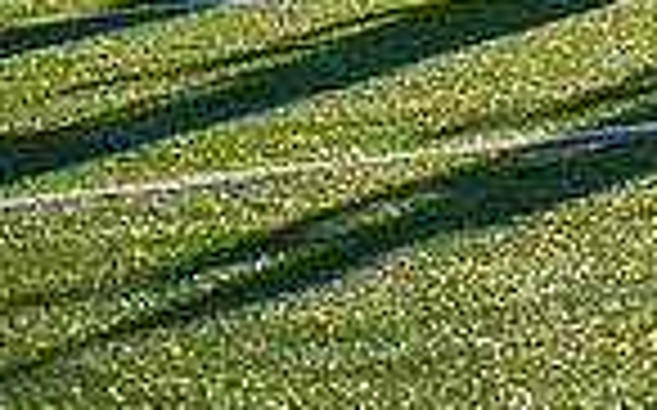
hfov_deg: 7.8
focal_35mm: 267
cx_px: 783
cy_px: -358
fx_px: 4777
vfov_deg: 4.8
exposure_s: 1/800
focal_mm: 66
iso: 160
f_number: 4
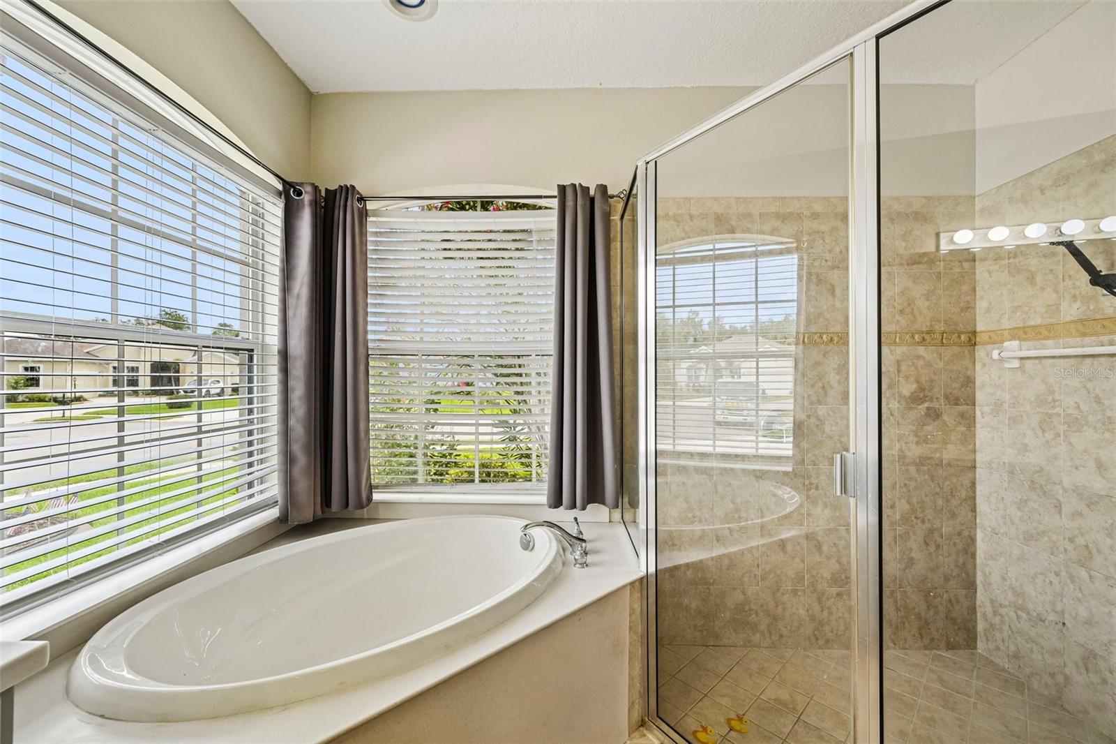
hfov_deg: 104.3
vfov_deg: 81.2
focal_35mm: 14
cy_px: 372
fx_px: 434
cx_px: 558
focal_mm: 14
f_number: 8
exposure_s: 1/160
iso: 400
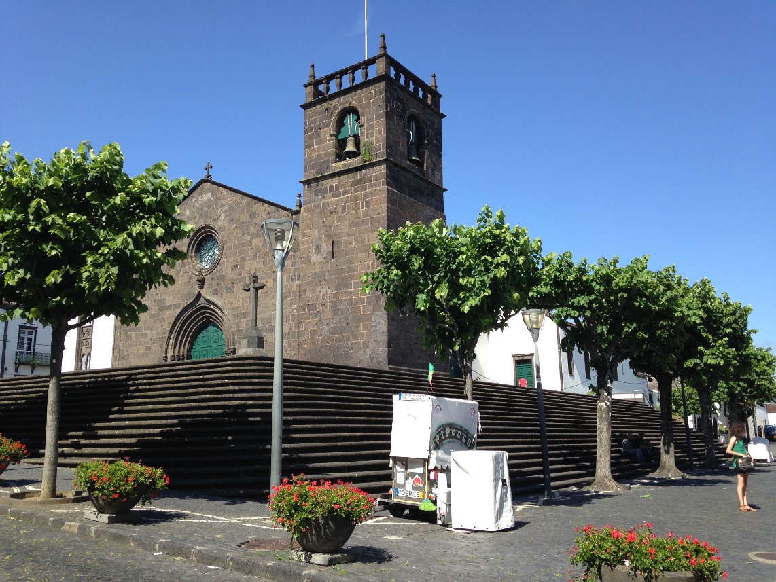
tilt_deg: +12.7
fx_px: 740
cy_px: 291
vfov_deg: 43.0
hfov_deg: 55.3
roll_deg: +1.2
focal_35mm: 33
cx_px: 388
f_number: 2.4
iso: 50
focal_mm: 4.12
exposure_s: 1/919
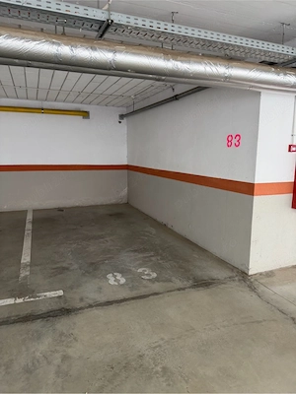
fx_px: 274
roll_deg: -0.2
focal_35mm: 24
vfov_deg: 71.6
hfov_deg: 56.8
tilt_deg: -8.8
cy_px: 197
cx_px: 148
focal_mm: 6.76
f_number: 1.78
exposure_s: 1/88
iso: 200
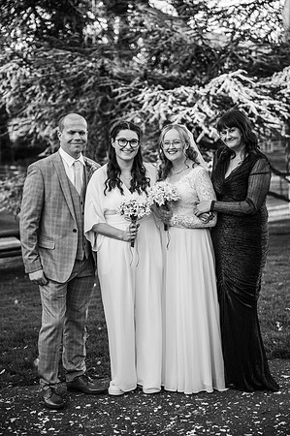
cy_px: 218
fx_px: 848
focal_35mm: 70
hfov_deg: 19.4
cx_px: 145
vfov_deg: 28.9
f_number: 2.8
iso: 100
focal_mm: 70
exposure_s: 1/500
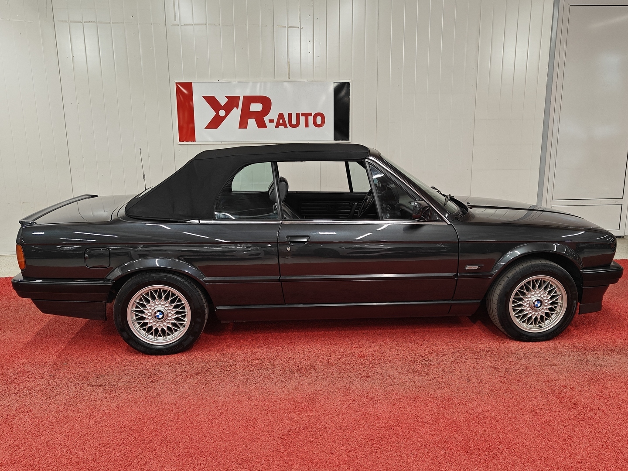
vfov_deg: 48.2
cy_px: 236
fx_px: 526
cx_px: 314
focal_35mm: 29
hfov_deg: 61.7
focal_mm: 5.59
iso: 100
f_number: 1.8
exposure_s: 1/78
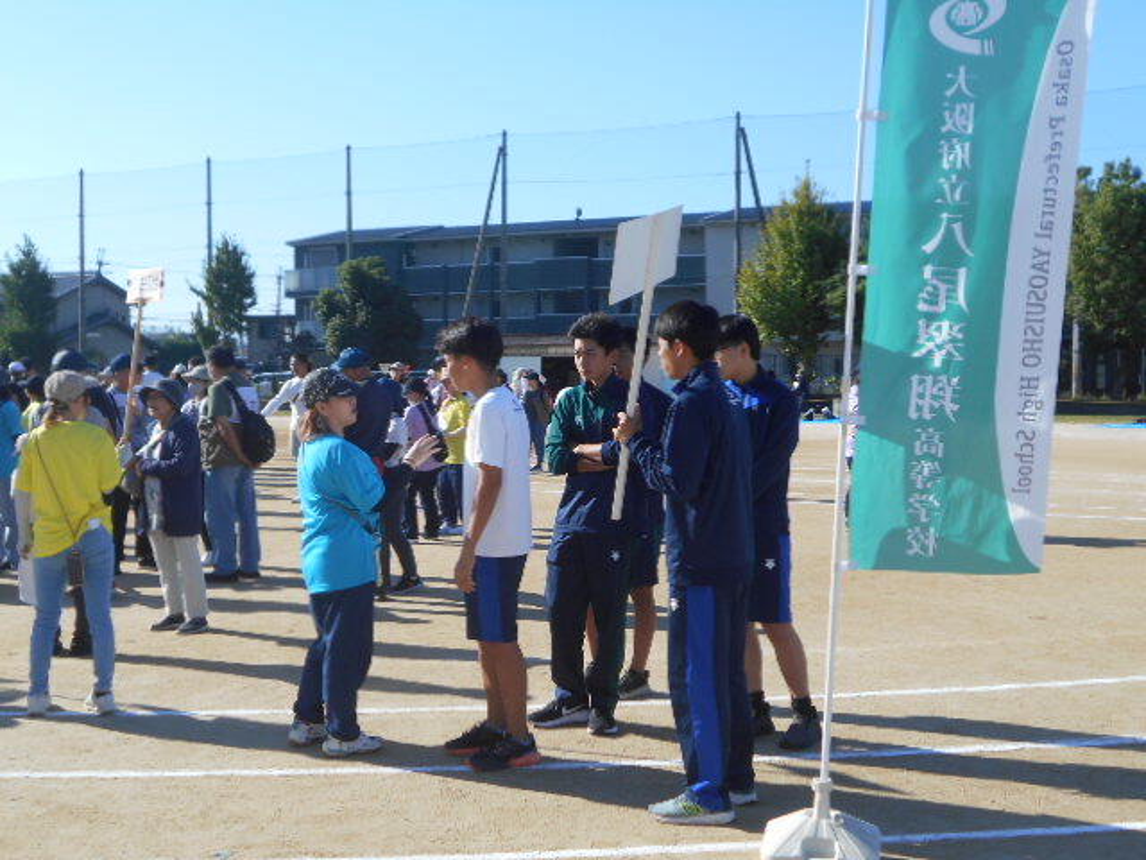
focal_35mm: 44
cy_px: 430
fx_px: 1457
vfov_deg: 32.9
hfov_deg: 42.9
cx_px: 573
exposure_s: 1/500
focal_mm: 7.7
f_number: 4.2
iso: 80
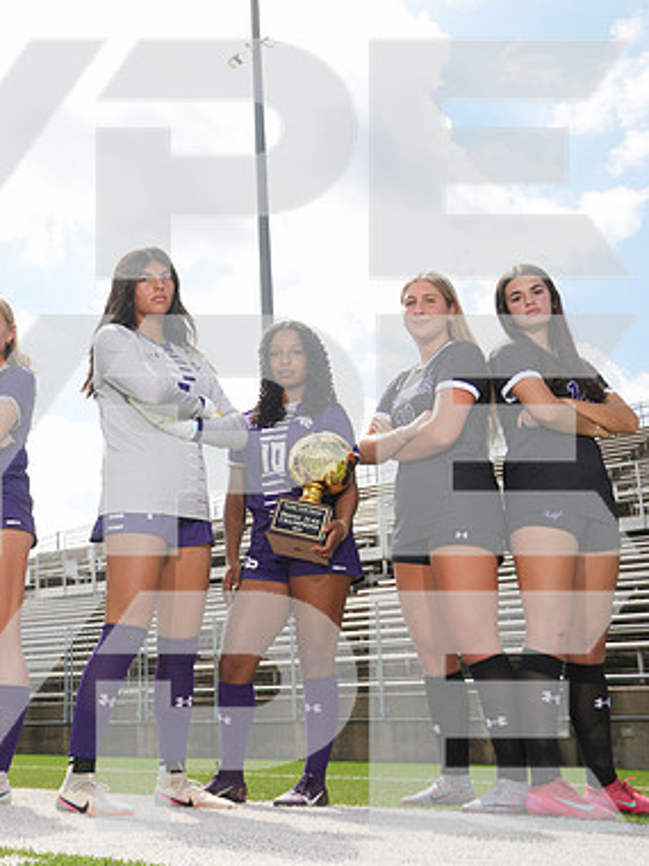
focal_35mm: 47
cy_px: 436
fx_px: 1175
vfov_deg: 40.4
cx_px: 59
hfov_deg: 29.5
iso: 125
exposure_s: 1/200
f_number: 9
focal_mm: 32
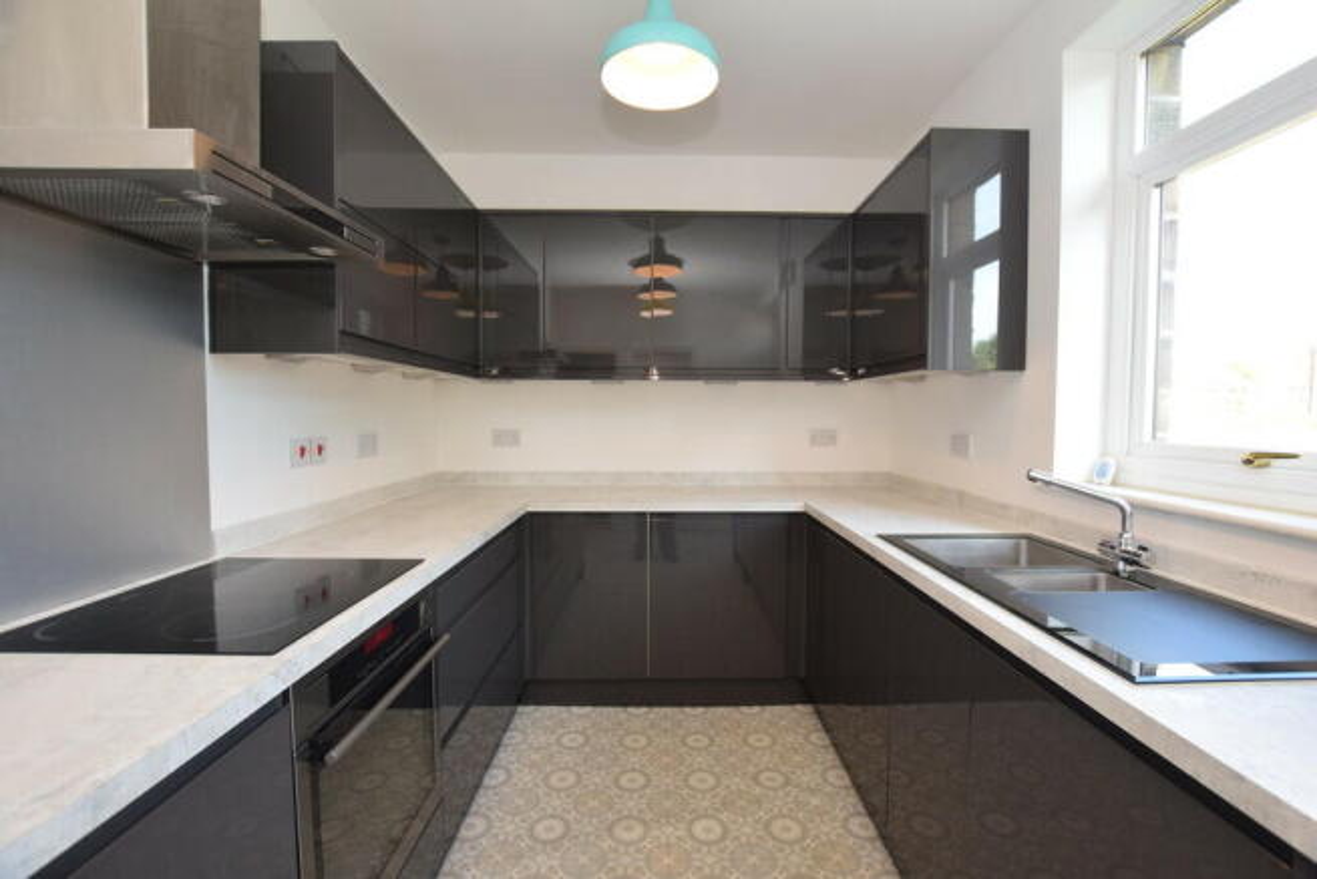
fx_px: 549
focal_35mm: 15
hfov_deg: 100.4
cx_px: 658
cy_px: 440
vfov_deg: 77.4
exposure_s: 1/60
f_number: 5
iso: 500
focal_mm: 10
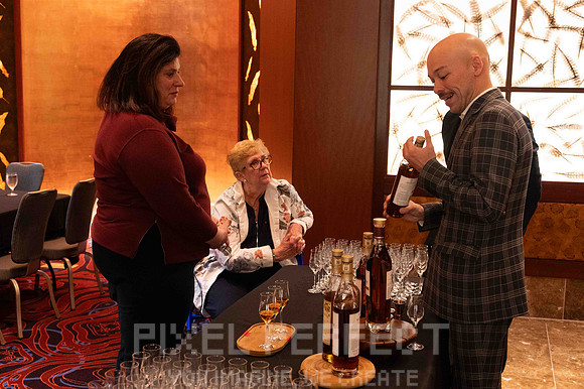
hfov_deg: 46.0
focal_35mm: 42
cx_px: 274
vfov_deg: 31.6
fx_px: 688
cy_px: 201
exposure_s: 1/60
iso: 7200
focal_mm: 40
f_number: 5
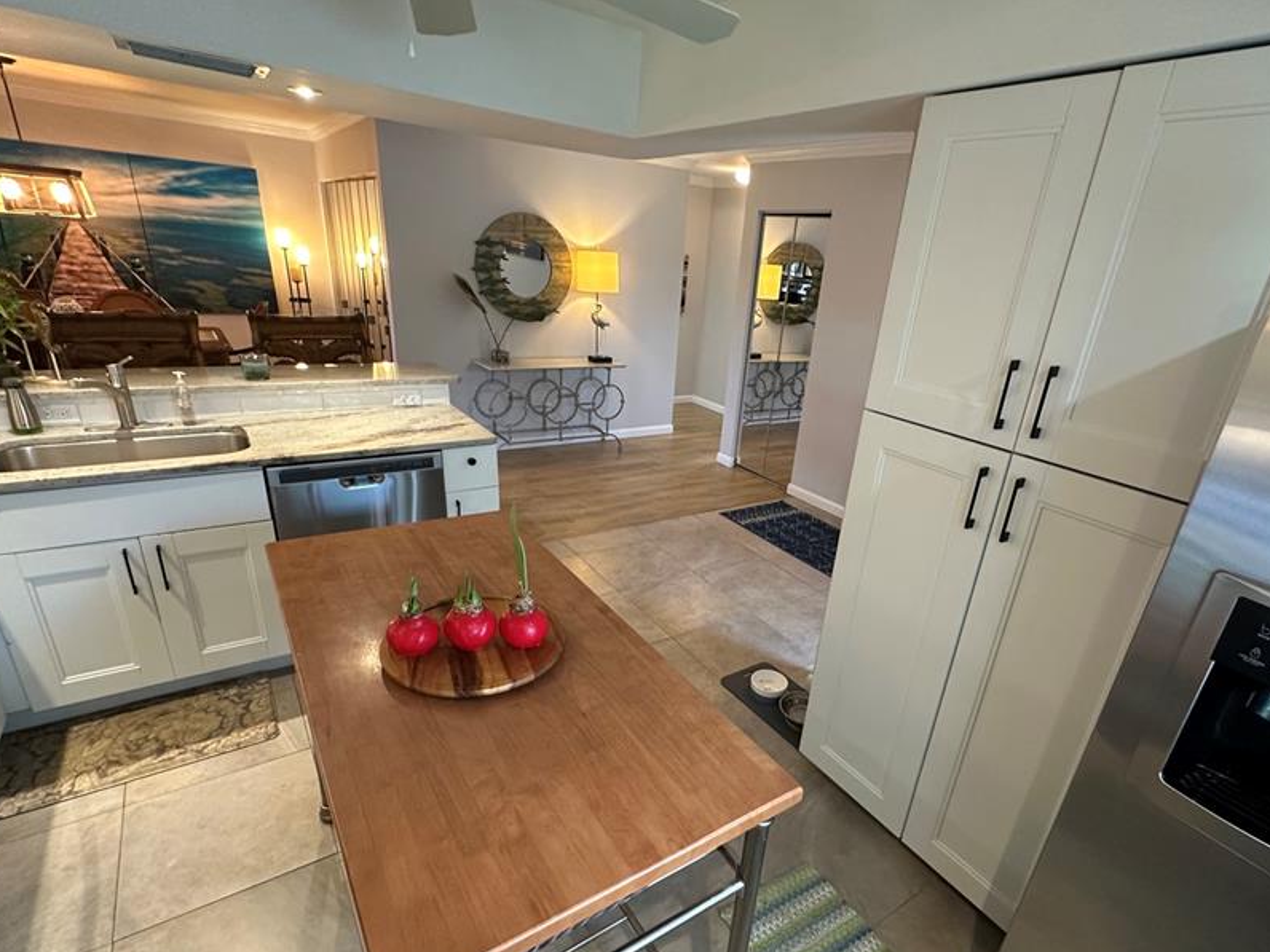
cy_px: 534
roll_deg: -5.9
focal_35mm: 18
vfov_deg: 71.3
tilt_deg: -23.0
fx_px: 660
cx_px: 692
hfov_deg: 87.5
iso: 250
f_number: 2.2
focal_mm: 2.22
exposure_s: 1/60
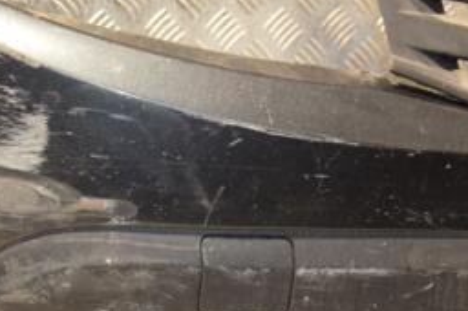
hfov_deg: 16.5
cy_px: 172
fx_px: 1599
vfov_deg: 11.1
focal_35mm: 123
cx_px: 99
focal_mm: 35
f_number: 5
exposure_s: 1/125
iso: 800
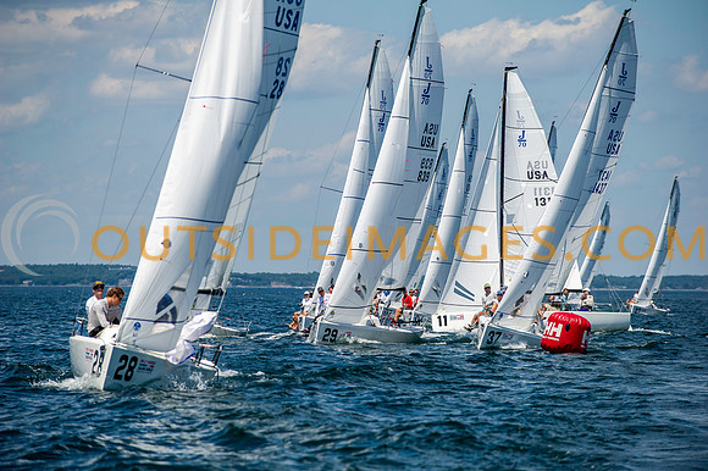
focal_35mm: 200
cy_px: 236
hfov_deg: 10.3
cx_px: 354
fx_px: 3931
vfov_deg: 6.9
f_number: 5
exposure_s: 1/2500
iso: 320
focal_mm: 200
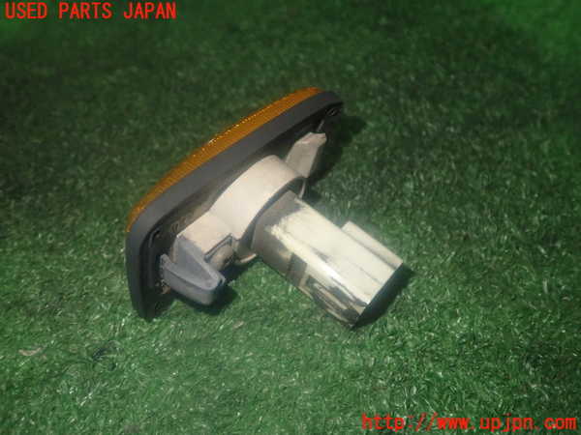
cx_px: 290
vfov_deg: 46.8
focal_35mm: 30
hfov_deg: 60.0
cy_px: 218
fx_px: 504
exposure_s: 1/100
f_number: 2.3
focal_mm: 5.5
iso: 800
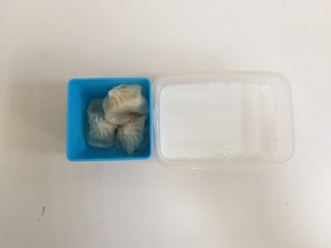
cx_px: 166
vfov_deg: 53.1
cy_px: 124
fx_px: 249
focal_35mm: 26
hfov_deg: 67.3
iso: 160
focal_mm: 3.93
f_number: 1.7
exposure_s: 1/60
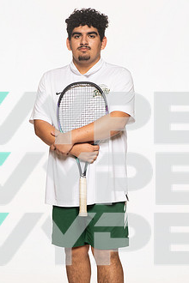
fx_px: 622
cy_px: 179
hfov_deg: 17.3
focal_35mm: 79
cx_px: 86
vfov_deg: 25.6
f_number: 7.1
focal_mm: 58
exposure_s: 1/320
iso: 800
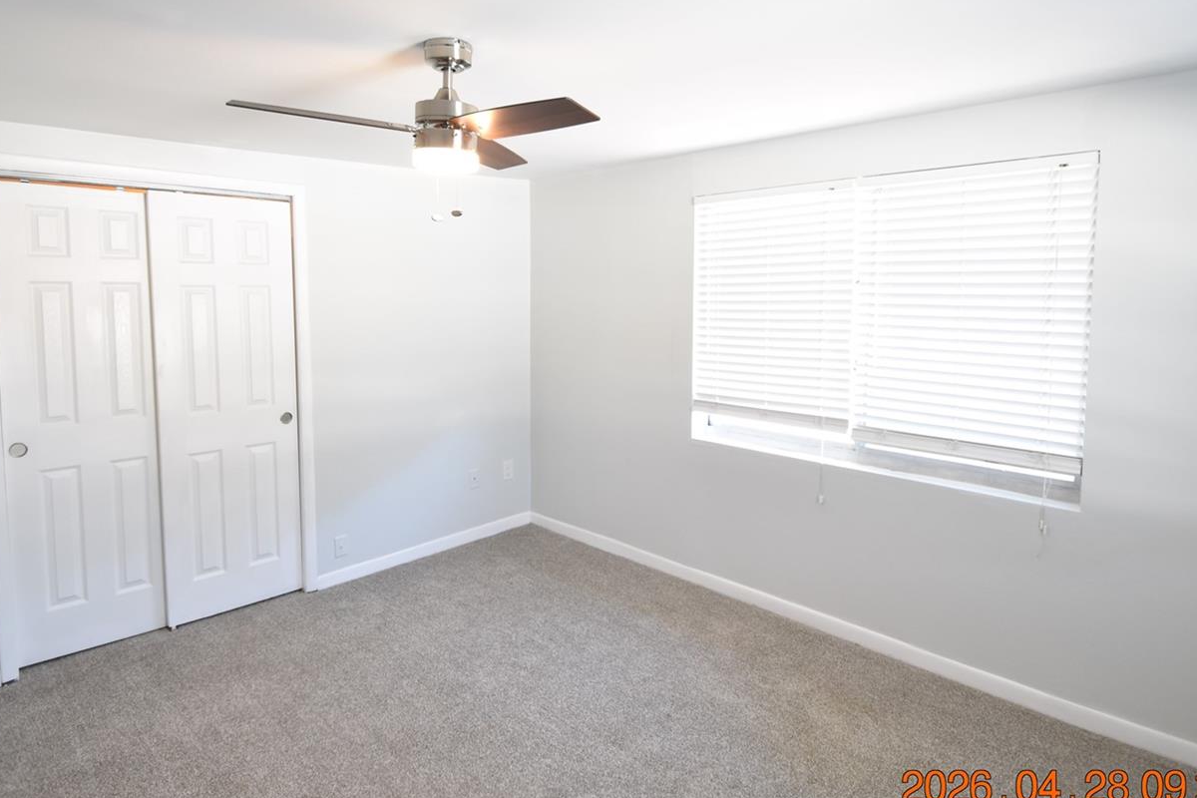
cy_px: 335
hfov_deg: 84.0
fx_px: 665
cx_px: 607
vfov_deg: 61.6
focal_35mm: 20
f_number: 3.5
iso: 800
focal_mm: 10
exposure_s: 1/45
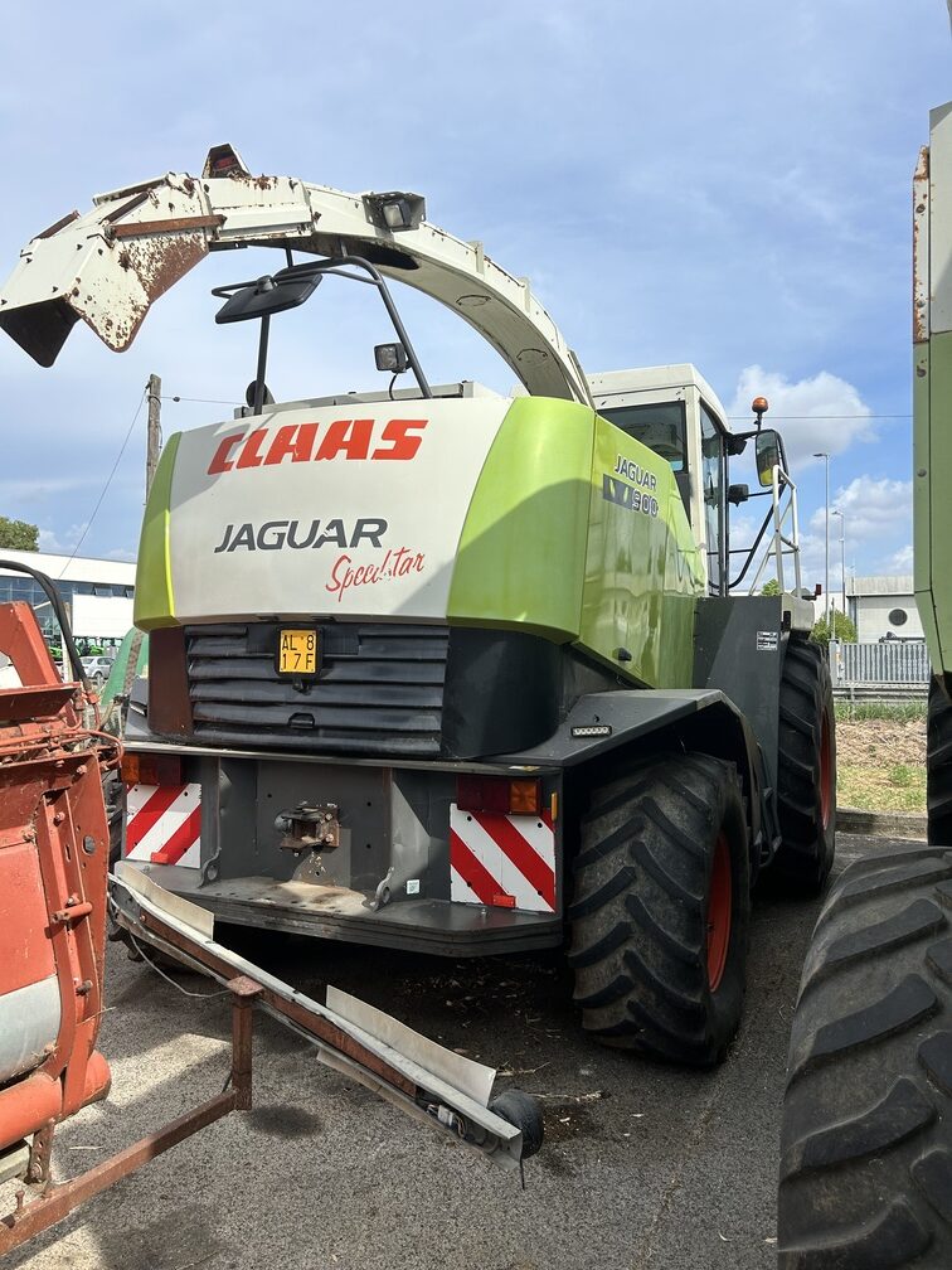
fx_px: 953
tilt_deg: +1.0
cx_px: 476
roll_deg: -0.6
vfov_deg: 67.3
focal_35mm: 26
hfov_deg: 53.1
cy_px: 635
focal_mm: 5.7
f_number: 1.5
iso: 50
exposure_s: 1/3968
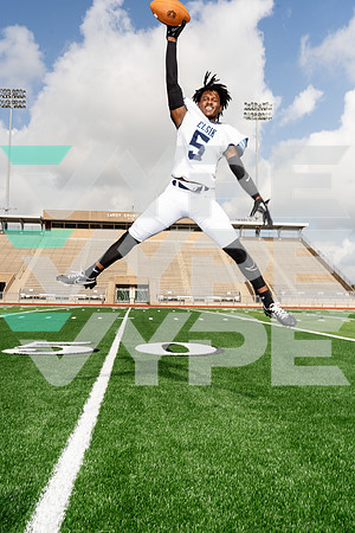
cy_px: 266
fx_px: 503
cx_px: 178
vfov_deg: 55.8
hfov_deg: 38.9
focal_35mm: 34
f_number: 11
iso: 200
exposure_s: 1/250
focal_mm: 34
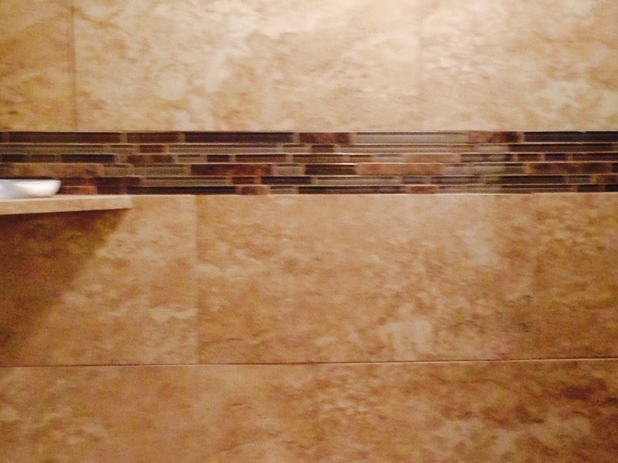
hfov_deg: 23.3
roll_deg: -0.4
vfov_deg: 17.5
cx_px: 376
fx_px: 1499
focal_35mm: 84
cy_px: 294
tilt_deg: -6.3
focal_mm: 4.12
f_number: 2.4
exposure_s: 1/20
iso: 200
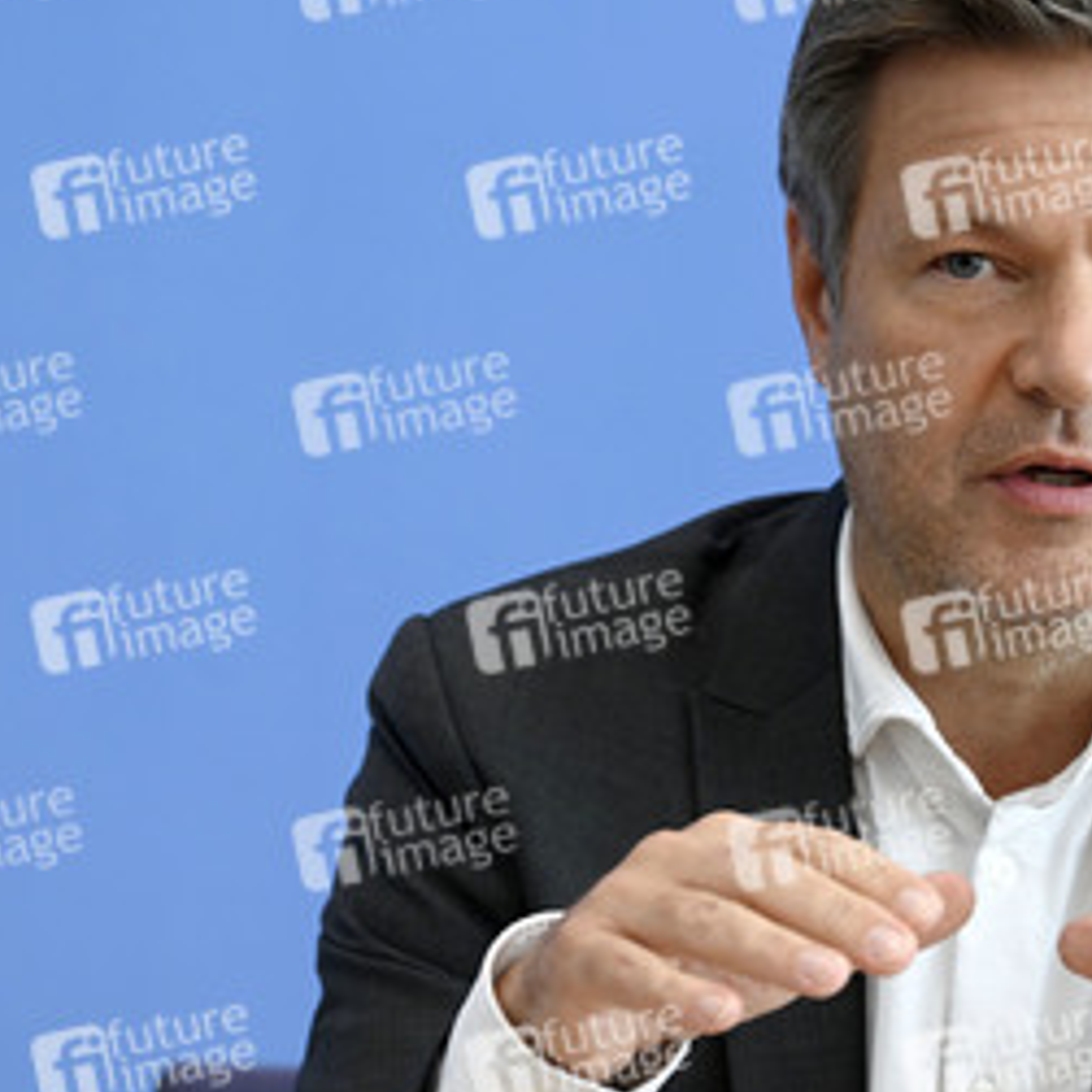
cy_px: 513
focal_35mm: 191
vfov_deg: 9.2
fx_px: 6817
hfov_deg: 9.1
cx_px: 898
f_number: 5
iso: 2000
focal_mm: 125
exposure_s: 1/800
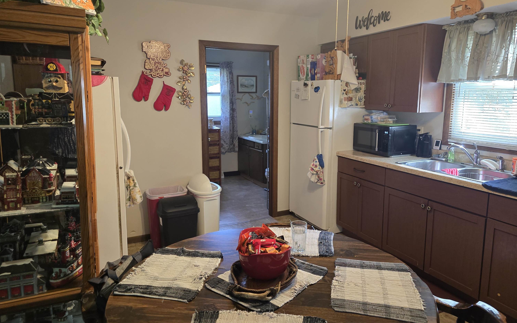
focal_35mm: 25
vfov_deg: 49.3
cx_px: 264
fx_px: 352
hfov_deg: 72.5
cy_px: 157
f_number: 1.7
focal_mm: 6.3
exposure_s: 1/120
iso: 400
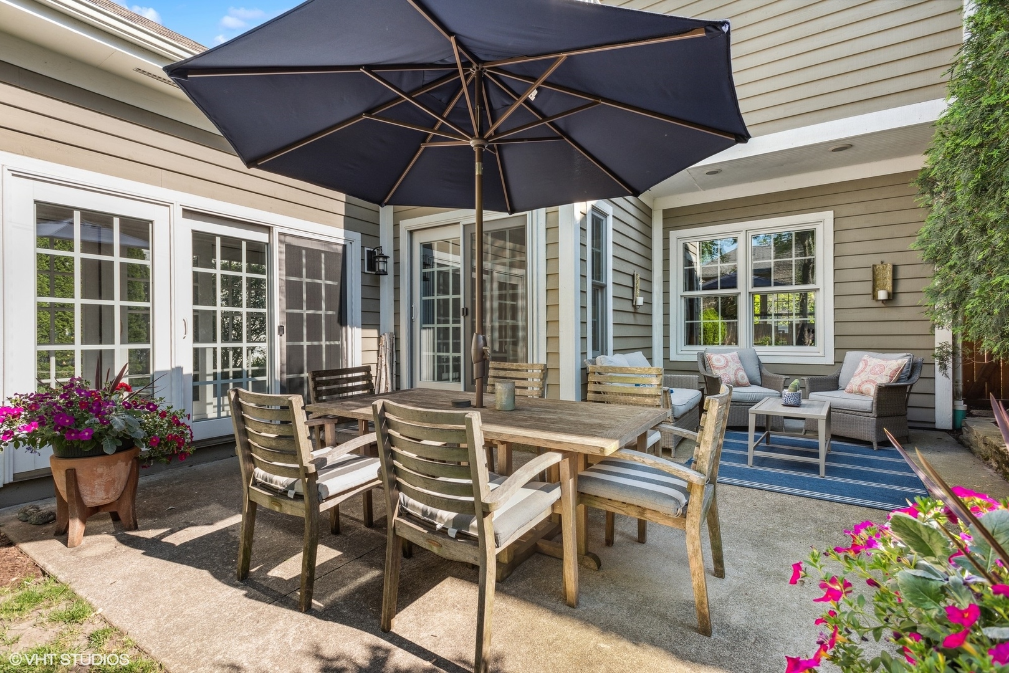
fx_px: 477
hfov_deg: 93.3
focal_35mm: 17
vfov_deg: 70.5
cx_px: 504
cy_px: 336
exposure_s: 1/200
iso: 400
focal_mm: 17
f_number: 8
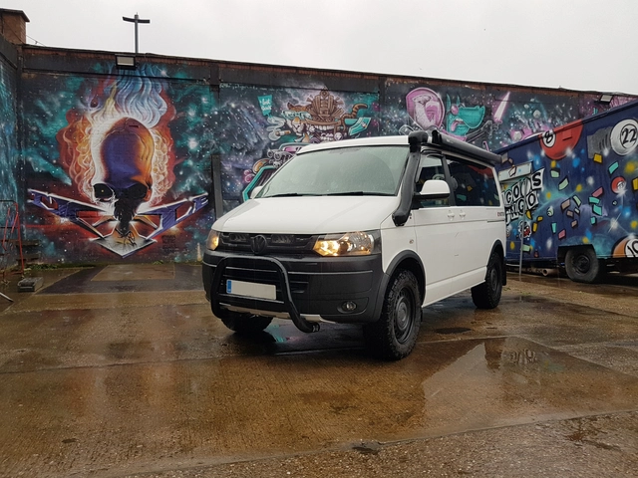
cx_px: 319
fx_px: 479
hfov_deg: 67.3
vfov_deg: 53.1
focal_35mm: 26
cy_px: 239
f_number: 1.7
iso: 40
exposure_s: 1/161
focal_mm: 4.2
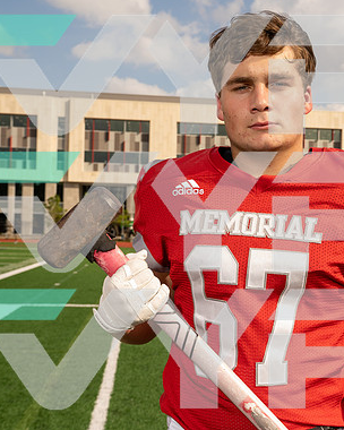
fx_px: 674
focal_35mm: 53
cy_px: 212
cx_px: 250
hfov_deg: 28.3
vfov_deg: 35.4
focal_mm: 37
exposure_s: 1/250
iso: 200
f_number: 8
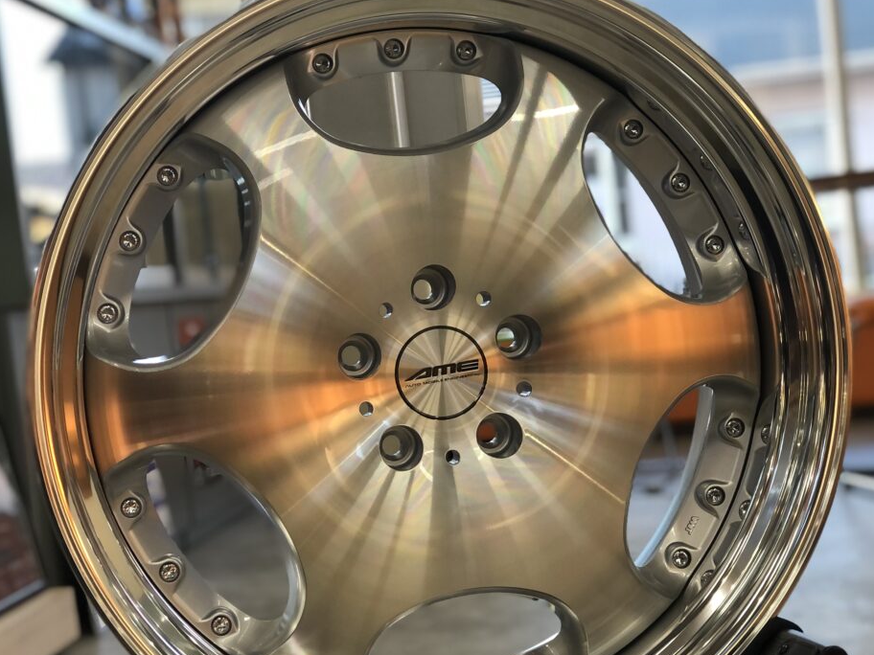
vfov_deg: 19.6
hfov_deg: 26.0
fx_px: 1894
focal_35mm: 75
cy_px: 372
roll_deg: +5.3
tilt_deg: -3.2
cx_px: 417
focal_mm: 6.6
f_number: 2.8
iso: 32
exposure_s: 1/30
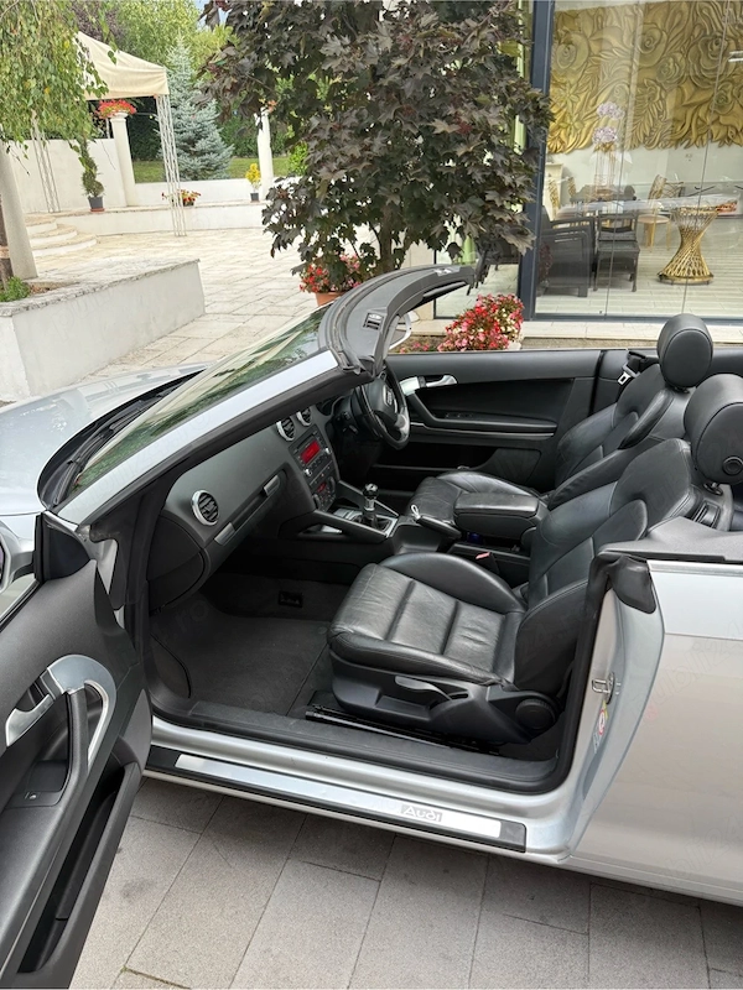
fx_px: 687
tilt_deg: -25.9
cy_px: 495
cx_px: 372
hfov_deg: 56.8
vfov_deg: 71.6
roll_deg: +2.1
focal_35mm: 24
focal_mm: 6.76
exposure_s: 1/243
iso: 125
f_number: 1.78
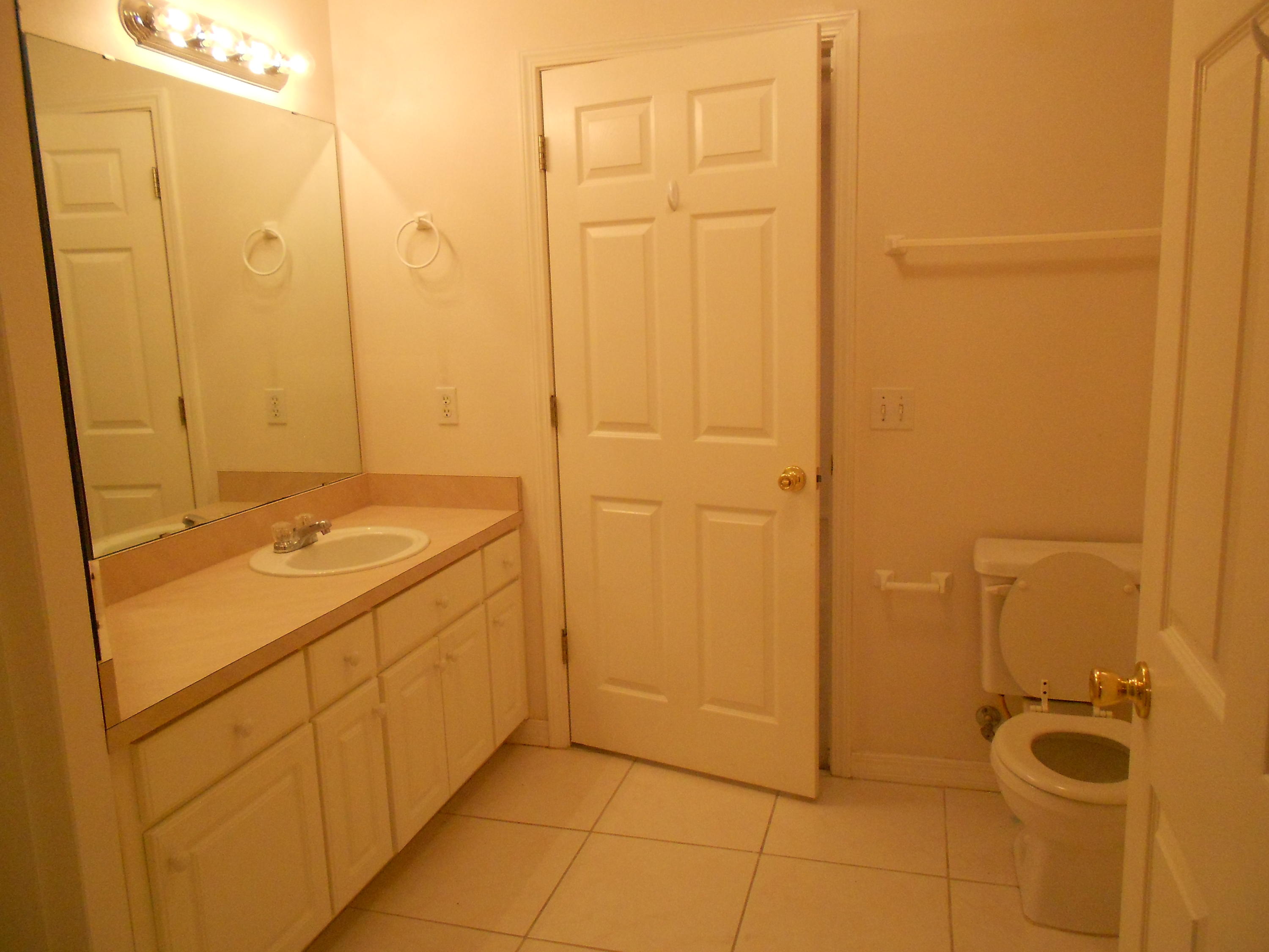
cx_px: 634
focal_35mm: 26
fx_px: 953
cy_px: 476
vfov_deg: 53.1
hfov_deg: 67.3
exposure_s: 1/100
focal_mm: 4.6
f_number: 3.2
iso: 400
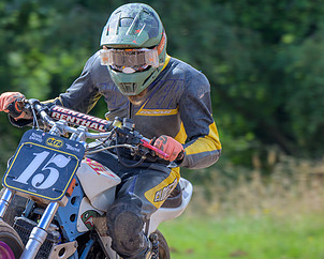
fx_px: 6093
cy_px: 214
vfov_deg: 2.4
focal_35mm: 635
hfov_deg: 3.0
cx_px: 110
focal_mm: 190
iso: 110
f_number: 4
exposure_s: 1/400
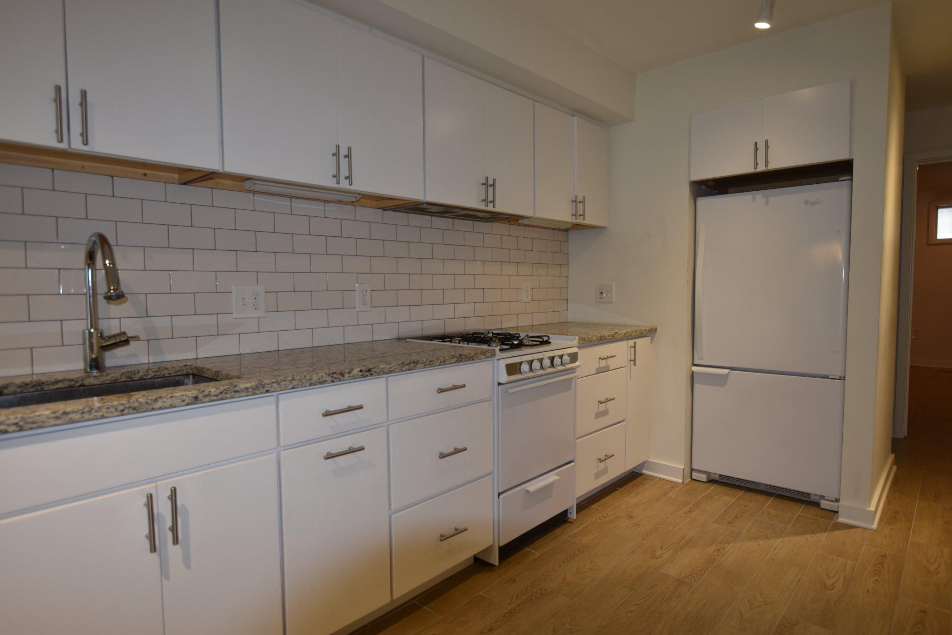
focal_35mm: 20
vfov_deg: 63.2
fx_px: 516
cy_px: 318
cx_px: 476
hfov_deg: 85.4
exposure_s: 1/25
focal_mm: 13
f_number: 3.5
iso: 100
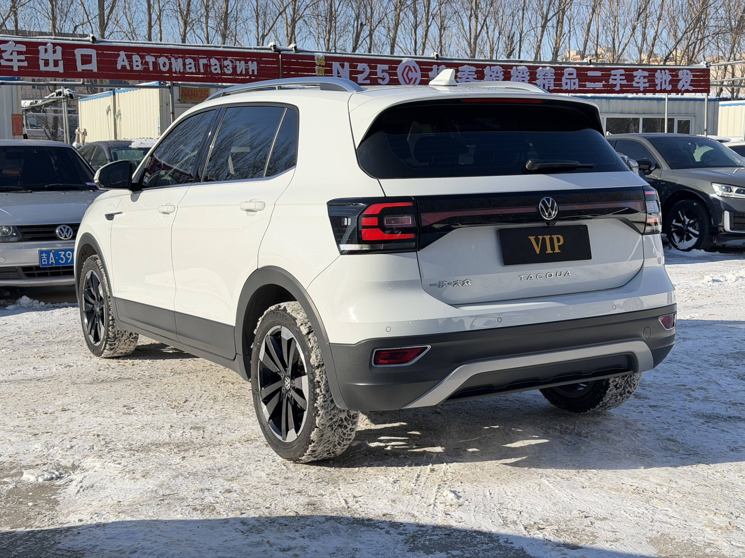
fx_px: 1033
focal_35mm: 48
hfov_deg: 39.7
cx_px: 372
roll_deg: +0.1
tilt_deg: -6.7
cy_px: 279
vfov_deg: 30.3
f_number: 1.78
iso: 100
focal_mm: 6.76
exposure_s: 1/3226
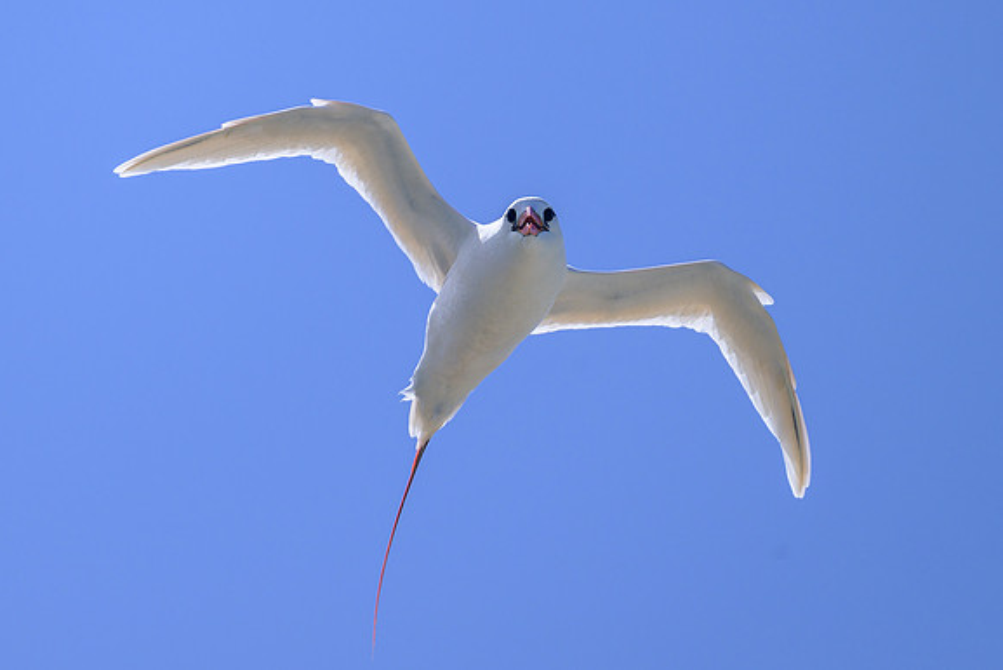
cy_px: 134
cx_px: 247
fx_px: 22377
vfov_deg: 1.7
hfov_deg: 2.6
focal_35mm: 803
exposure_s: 1/2500
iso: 90
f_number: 5.6
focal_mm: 500
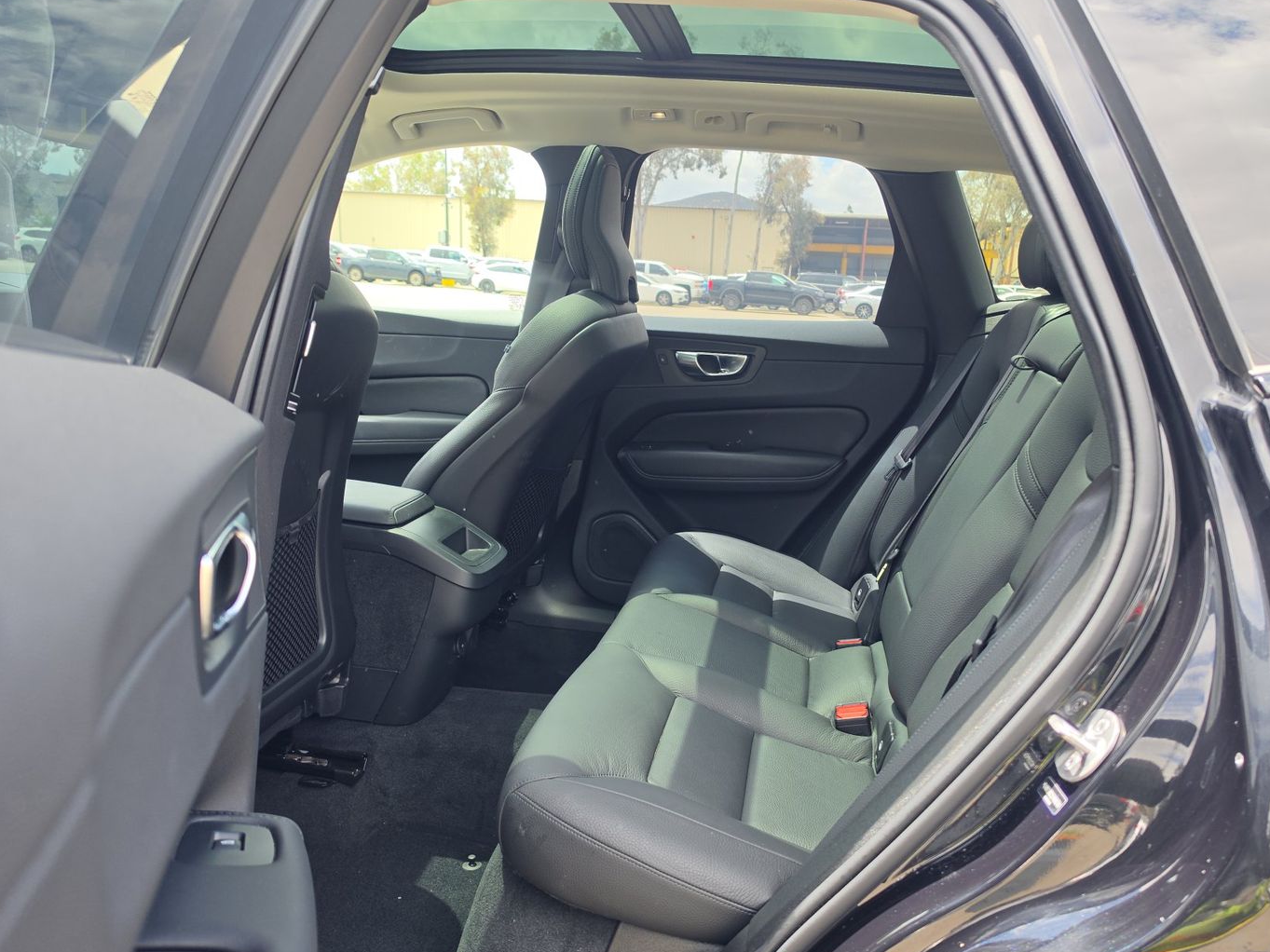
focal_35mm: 27
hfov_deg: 65.2
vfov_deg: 51.2
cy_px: 549
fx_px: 990
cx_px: 683
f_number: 1.4
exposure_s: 1/157
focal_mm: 6.5
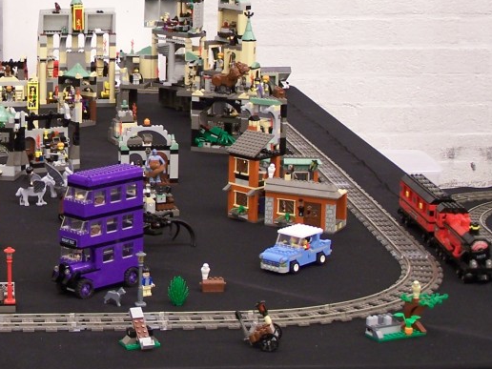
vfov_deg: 12.6
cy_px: 86
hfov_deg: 16.6
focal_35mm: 117
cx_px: 46
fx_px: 1663
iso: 80
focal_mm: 9.8
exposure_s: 1/2
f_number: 3.1
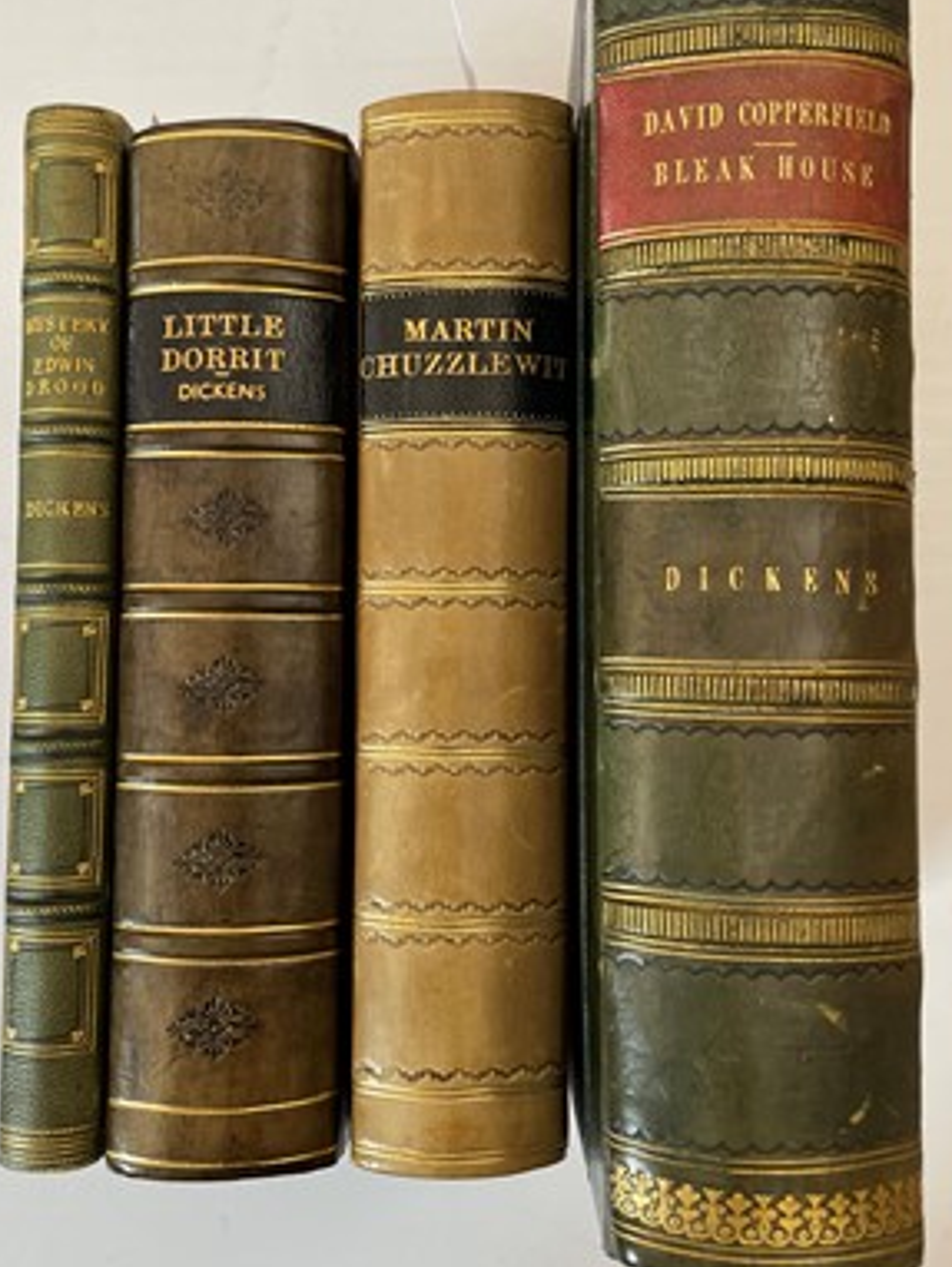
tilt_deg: -86.3
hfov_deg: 41.8
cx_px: 463
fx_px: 1245
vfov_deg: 53.8
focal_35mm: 34
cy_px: 564
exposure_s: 1/100
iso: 100
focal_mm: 4.2
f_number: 1.6
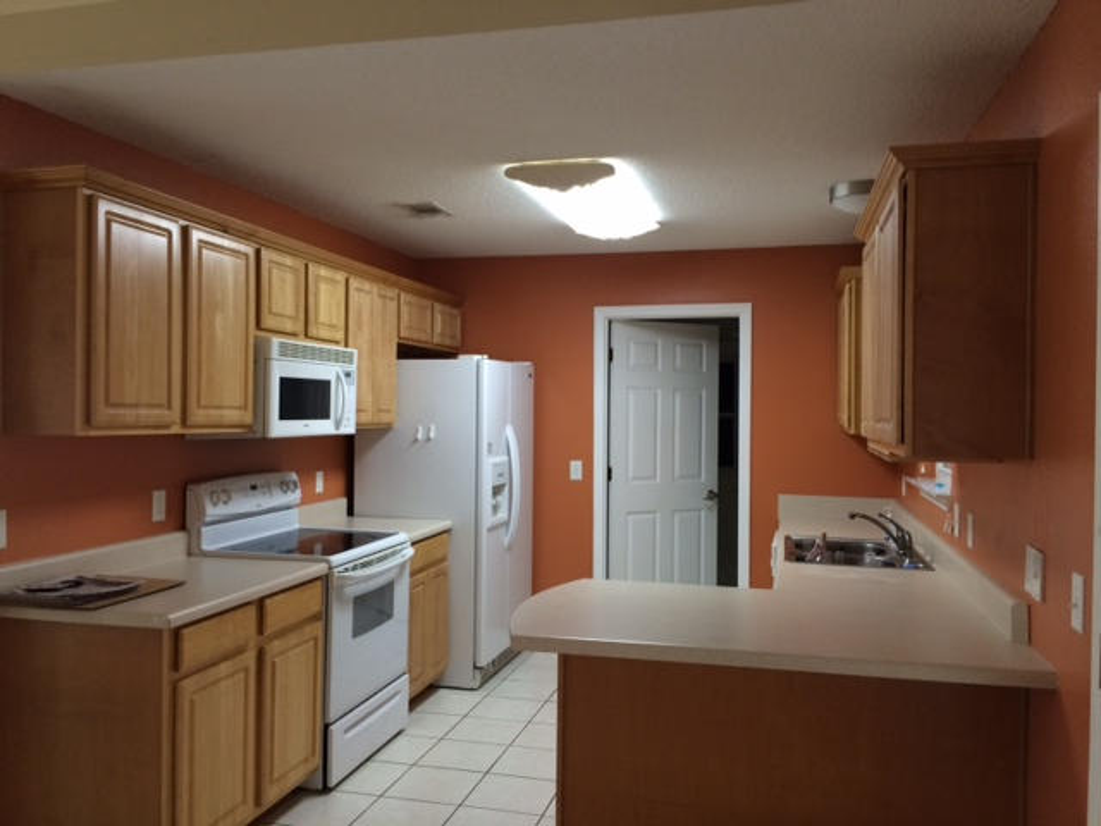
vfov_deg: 46.8
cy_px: 413
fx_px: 954
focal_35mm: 30
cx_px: 550
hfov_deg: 60.0
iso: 80
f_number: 2.2
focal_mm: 4.12
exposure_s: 1/33
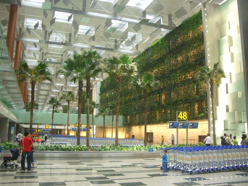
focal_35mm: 35
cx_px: 124
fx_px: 251
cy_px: 93
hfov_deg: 52.6
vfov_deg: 40.7
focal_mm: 5.8
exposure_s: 1/80
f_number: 2.6
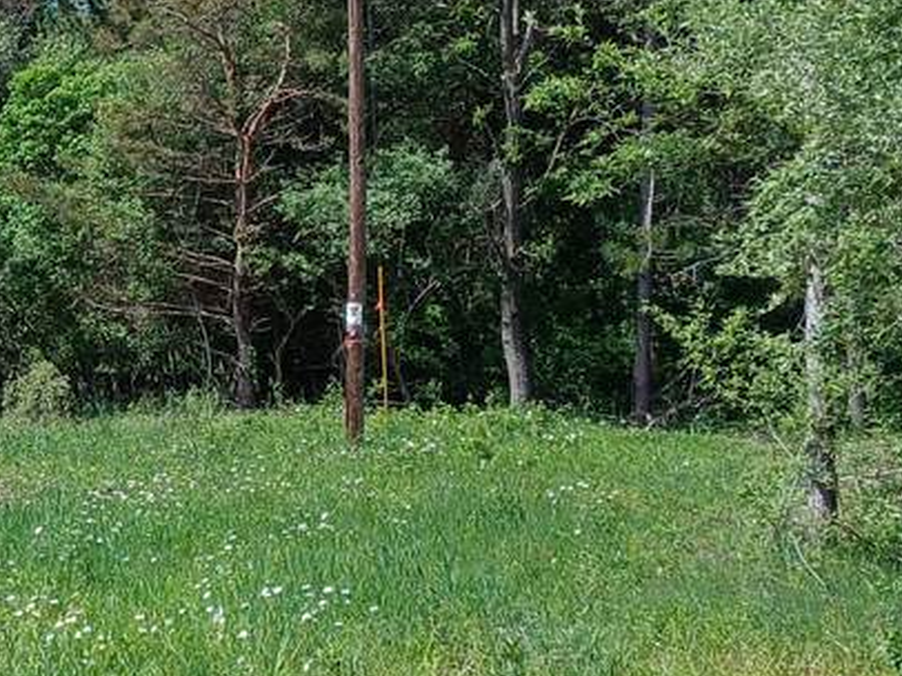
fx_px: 2135
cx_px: -120
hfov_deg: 22.4
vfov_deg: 17.9
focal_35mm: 82
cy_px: 205
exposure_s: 1/383
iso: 20
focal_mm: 3.98
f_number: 1.8
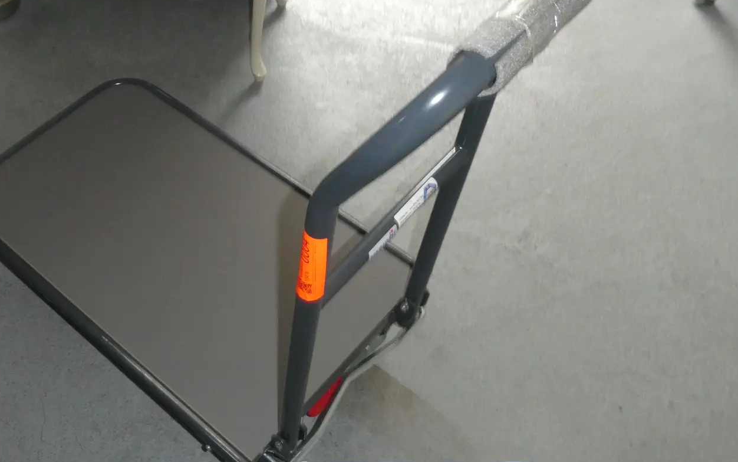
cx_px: 208
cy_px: 209
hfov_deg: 48.9
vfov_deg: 32.8
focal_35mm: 39
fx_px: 785
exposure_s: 1/60
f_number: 3.3
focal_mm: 4.3
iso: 500
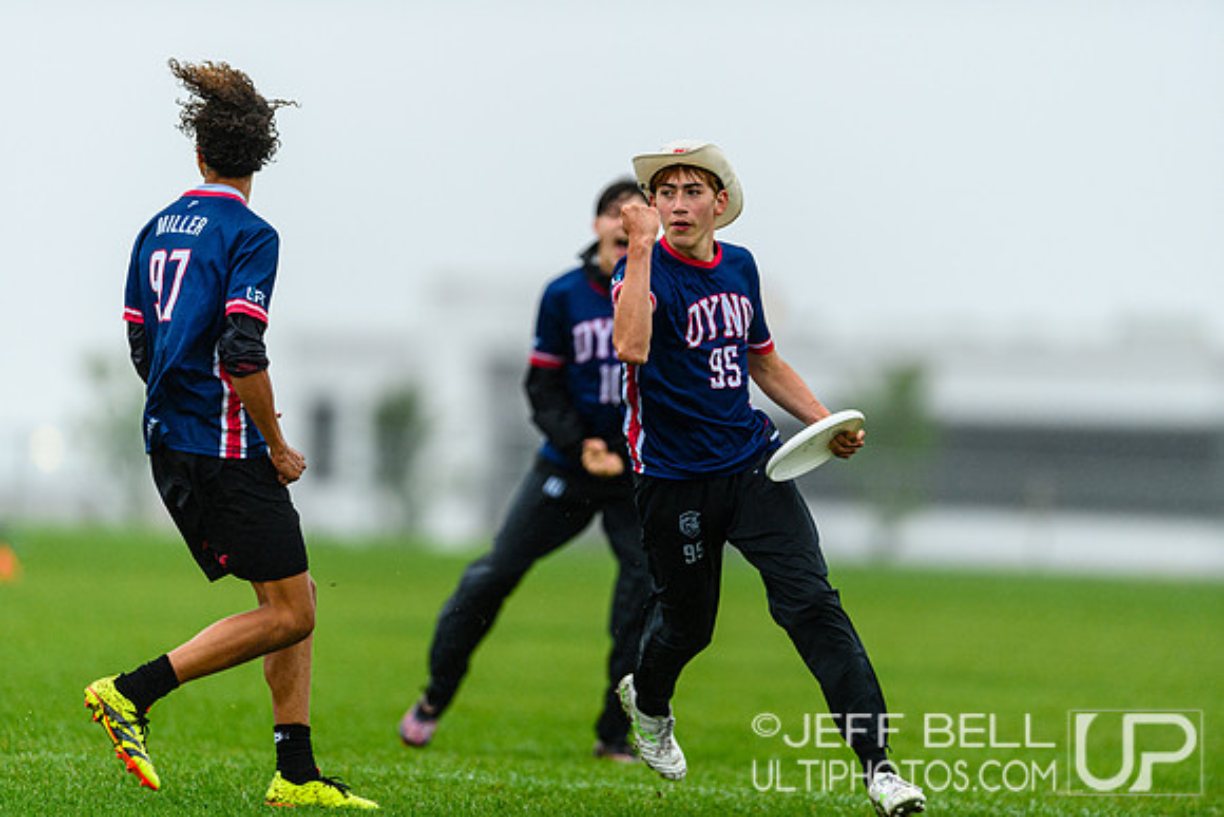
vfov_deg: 3.4
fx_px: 13603
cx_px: 612
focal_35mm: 400
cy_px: 408
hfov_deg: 5.2
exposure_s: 1/1250
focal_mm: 400
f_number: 3.2
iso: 400
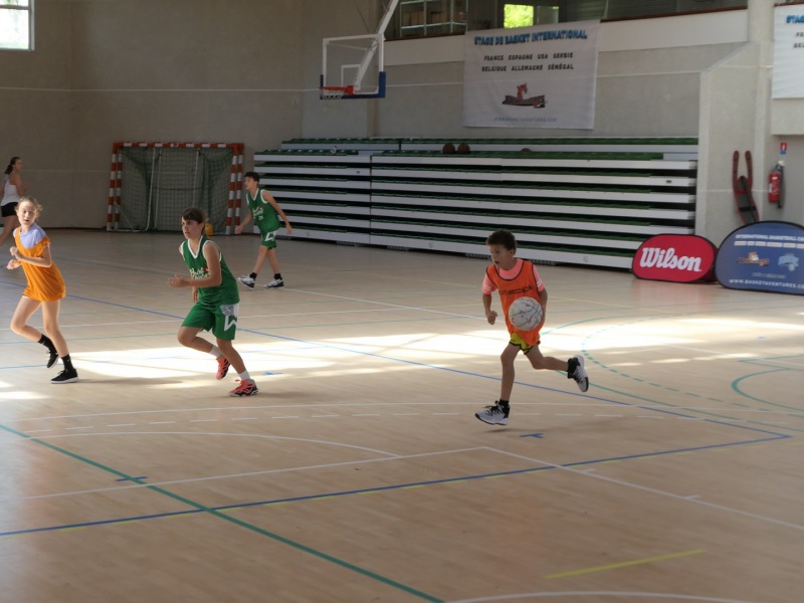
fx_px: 1742
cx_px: 402
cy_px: 302
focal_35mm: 75
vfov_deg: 19.6
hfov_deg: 26.0
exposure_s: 1/500
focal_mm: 25.3
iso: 320
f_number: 2.8
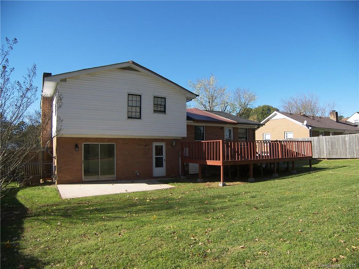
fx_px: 249
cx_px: 180
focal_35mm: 24
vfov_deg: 56.8
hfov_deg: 71.6
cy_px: 134
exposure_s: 1/640
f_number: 2.8
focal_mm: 5
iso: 50
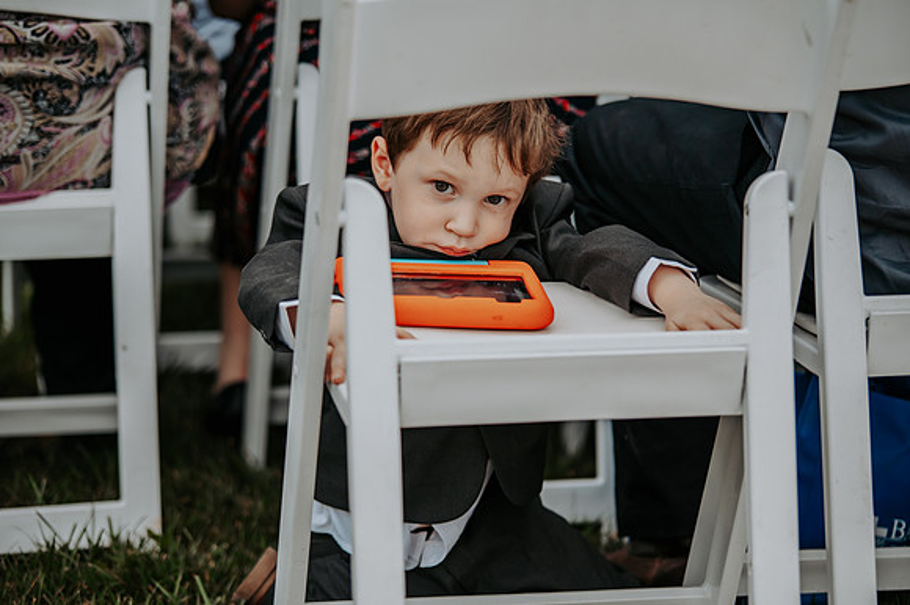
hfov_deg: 20.4
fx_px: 2526
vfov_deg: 13.7
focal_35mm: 100
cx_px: 455
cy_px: 302
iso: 400
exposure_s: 1/1000
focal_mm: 100
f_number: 2.8
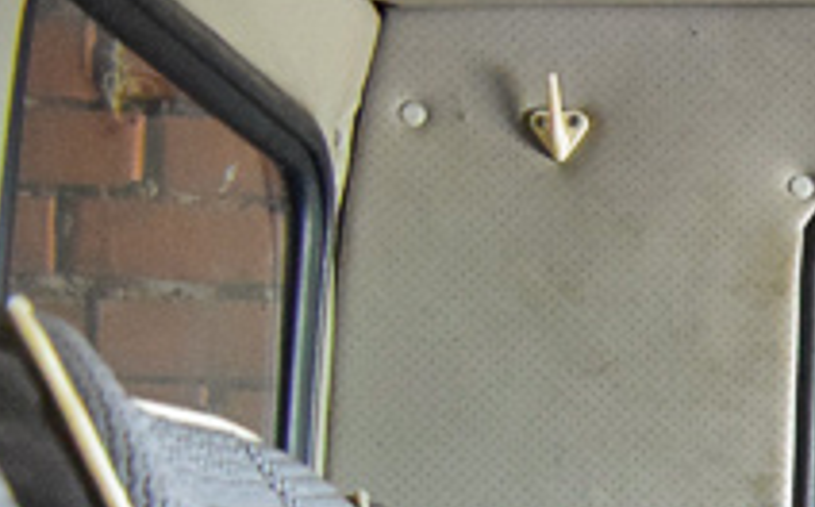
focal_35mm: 156
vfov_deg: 7.9
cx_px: 2064
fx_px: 3461
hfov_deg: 11.0
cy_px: 1087
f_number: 3.5
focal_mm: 18
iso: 3200
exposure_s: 1/30
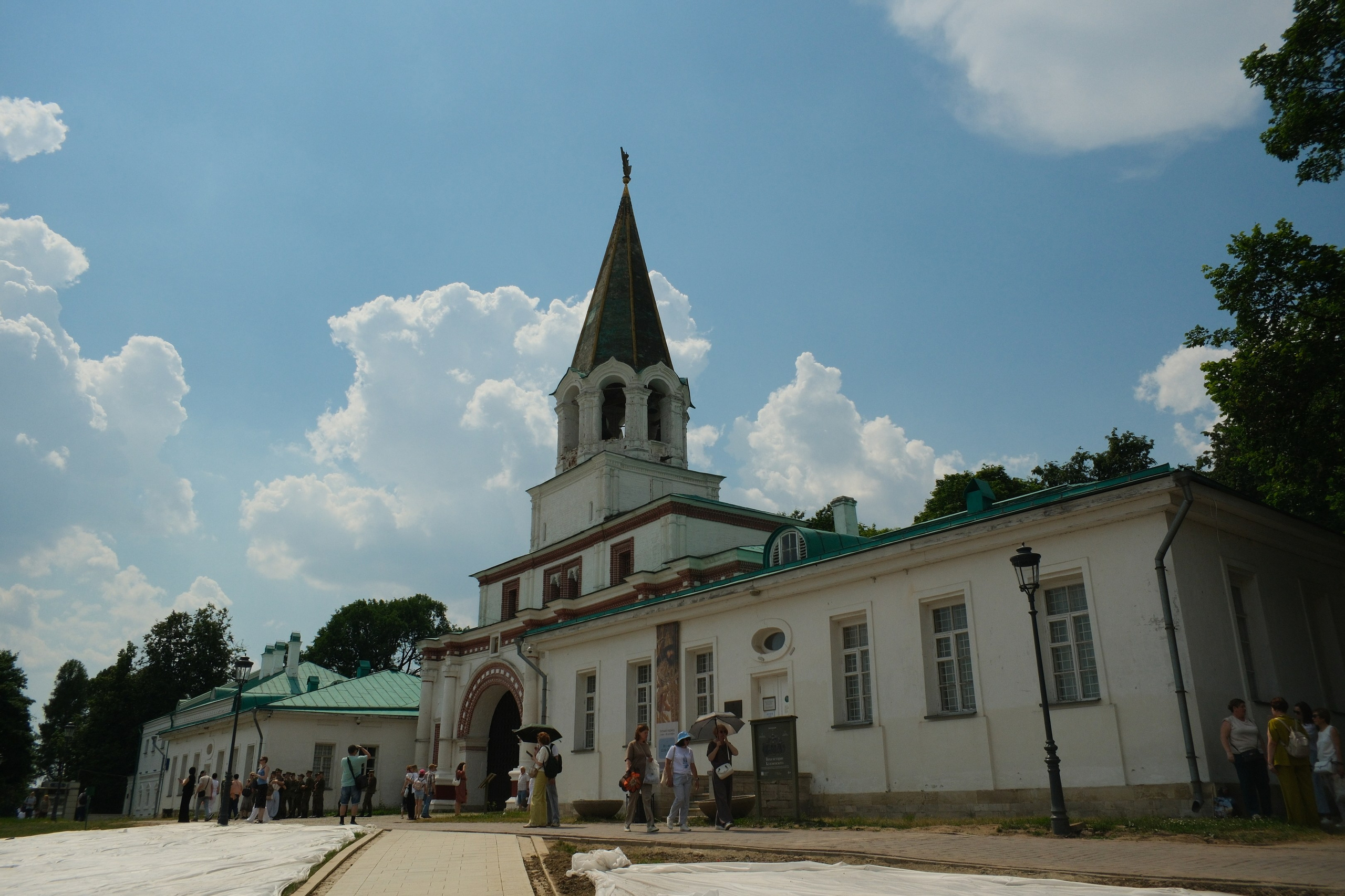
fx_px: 1009
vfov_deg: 47.9
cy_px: 448
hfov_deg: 67.4
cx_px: 672
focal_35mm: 27
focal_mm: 18
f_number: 10
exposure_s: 1/2500
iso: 640
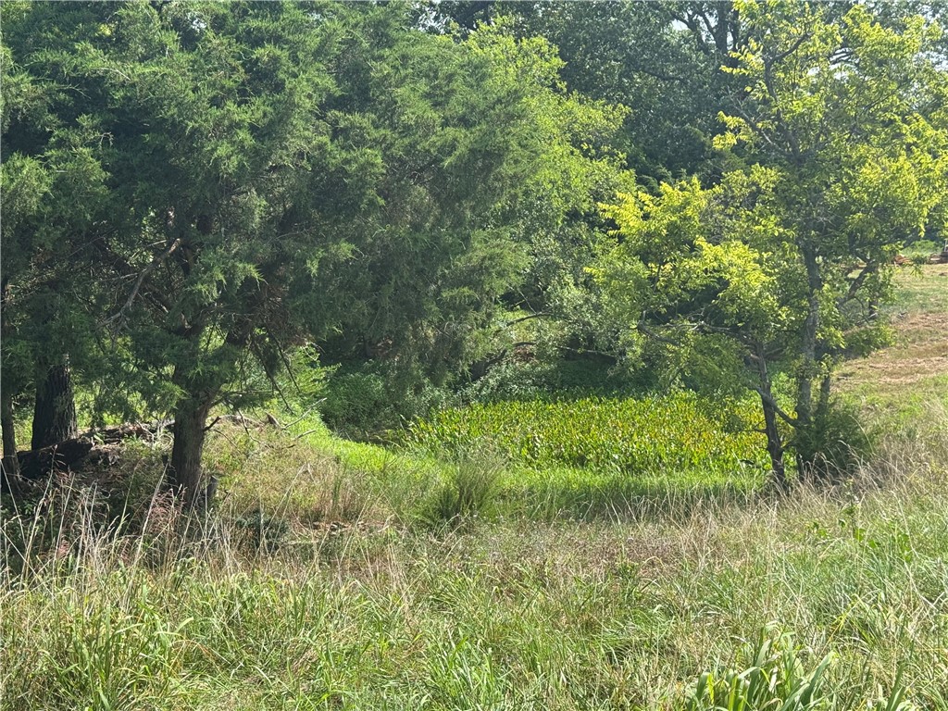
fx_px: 1315
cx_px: 474
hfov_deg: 39.7
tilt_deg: -6.6
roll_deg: -0.8
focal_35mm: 48
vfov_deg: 30.3
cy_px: 356
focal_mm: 6.76
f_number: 1.78
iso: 64
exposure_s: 1/1923
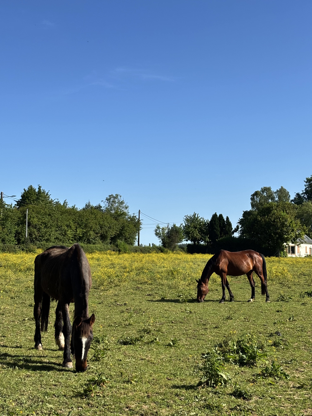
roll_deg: -1.0
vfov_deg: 36.8
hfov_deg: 28.0
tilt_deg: +3.2
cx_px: 156
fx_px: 625
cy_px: 208
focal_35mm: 52
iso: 40
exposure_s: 1/2710
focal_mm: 5.96
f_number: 1.6
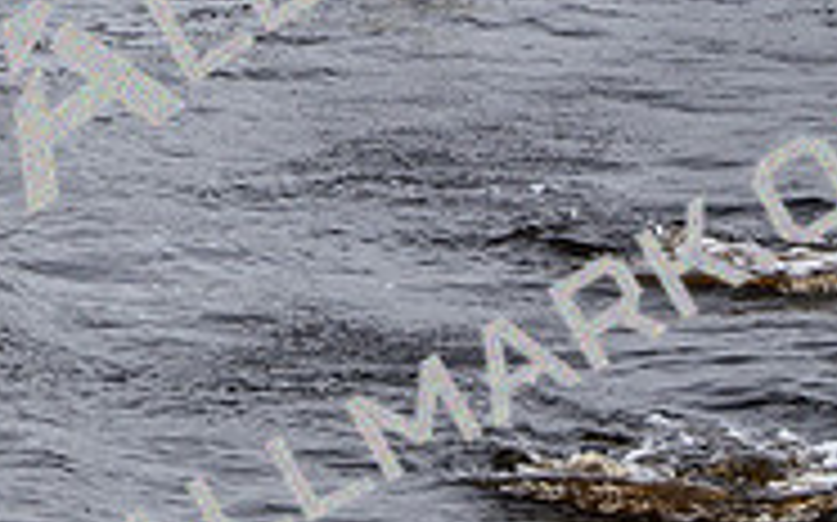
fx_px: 21726
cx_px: -382
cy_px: -214
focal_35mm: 953
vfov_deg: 1.4
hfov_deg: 2.2
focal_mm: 200
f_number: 2.8
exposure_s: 1/2000
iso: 200
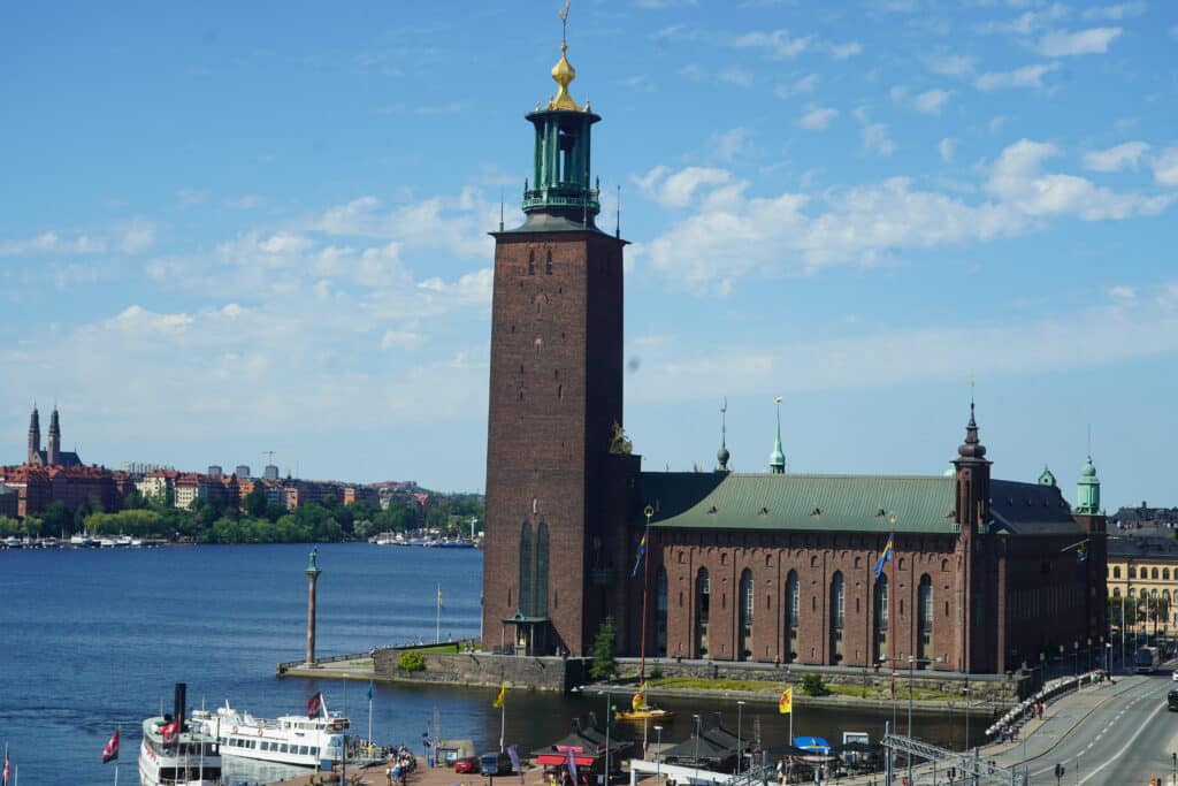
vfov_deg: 21.6
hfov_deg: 31.9
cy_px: 393
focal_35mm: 63
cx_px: 589
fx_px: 2062
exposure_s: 1/160
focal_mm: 63
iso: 100
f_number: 9
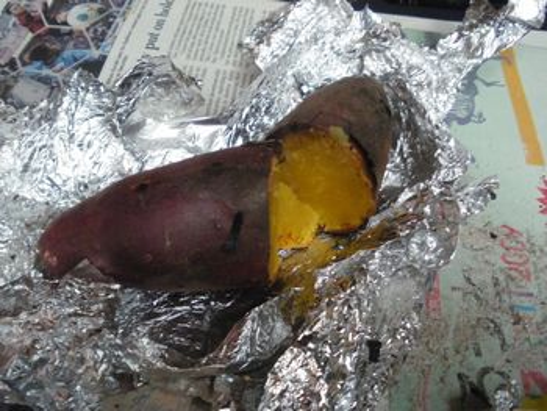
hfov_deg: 51.3
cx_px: 274
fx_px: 569
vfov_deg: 39.7
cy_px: 206
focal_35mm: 36
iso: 800
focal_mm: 6.3
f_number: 3.5
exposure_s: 1/25
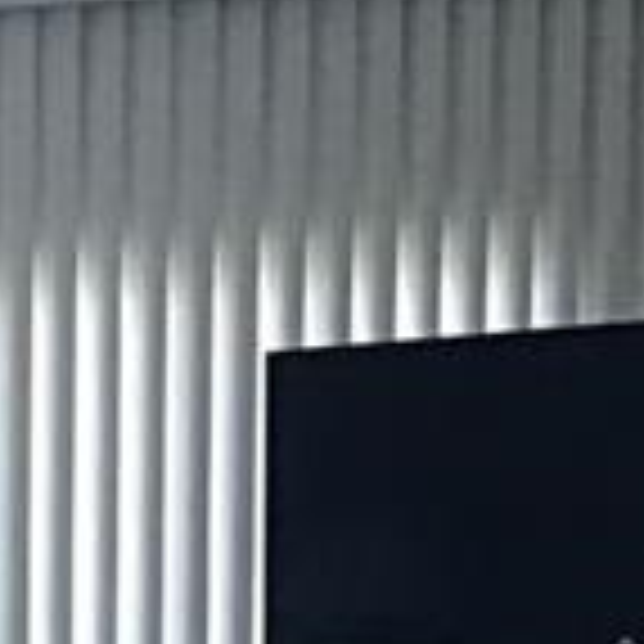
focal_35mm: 208
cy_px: 1225
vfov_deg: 8.1
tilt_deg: -8.3
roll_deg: +1.5
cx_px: -1220
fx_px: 4378
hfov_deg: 7.5
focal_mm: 3.99
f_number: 1.8
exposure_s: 1/17
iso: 40
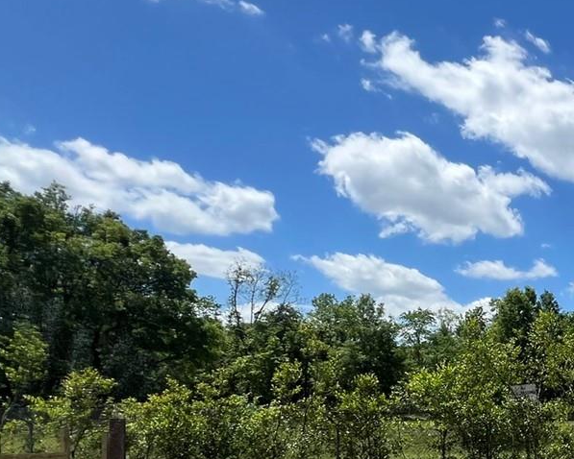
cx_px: 682
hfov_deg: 39.2
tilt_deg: -0.4
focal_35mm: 34
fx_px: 578
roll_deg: -0.4
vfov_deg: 40.1
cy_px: 416
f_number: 1.8
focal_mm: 1.57
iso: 32
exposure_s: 1/1783
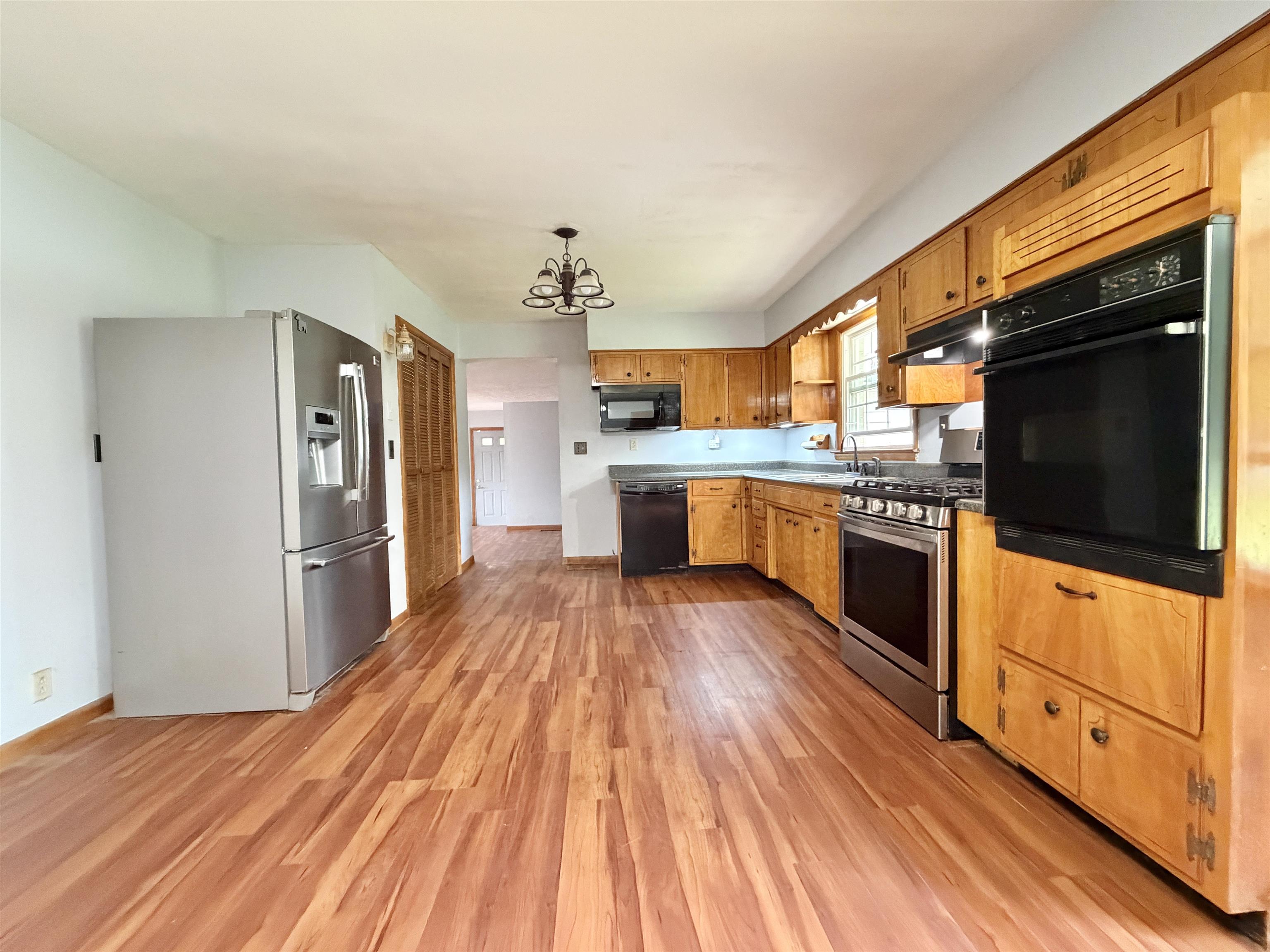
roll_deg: +1.4
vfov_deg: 85.7
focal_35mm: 14
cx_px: 635
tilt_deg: -1.0
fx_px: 514
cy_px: 476
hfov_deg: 102.1
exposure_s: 1/60
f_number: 2.2
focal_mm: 2.22
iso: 1000
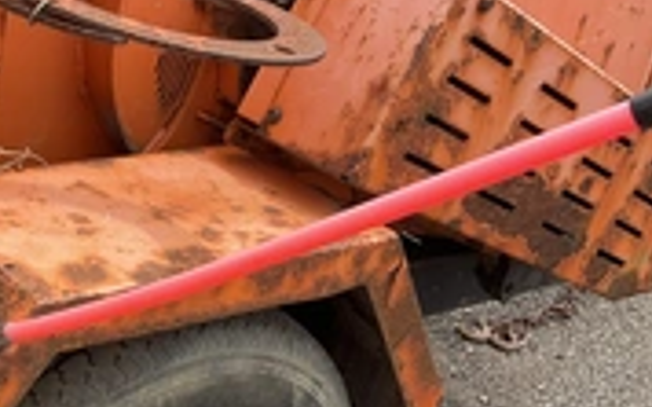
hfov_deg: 28.5
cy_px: 293
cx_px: 48
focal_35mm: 69
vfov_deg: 18.7
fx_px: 1225
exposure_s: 1/642
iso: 25
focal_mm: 3
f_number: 1.8
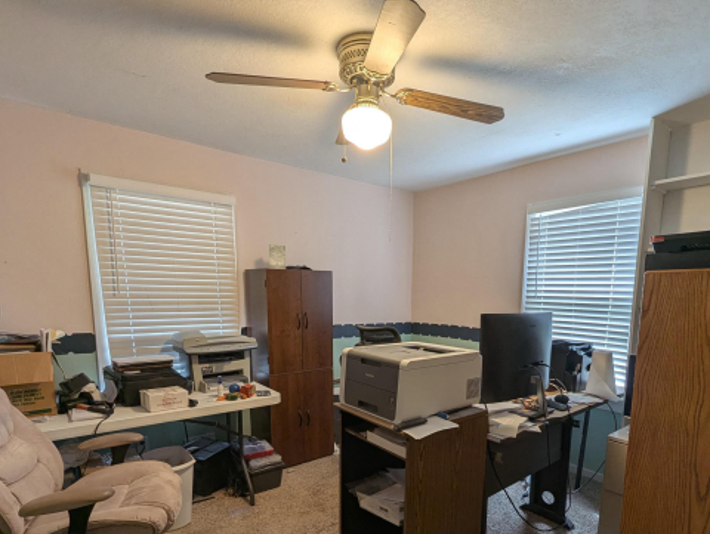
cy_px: 355
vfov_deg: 69.7
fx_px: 370
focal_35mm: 18
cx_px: 383
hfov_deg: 87.5
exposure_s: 1/40
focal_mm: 1.95
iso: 62
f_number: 2.2
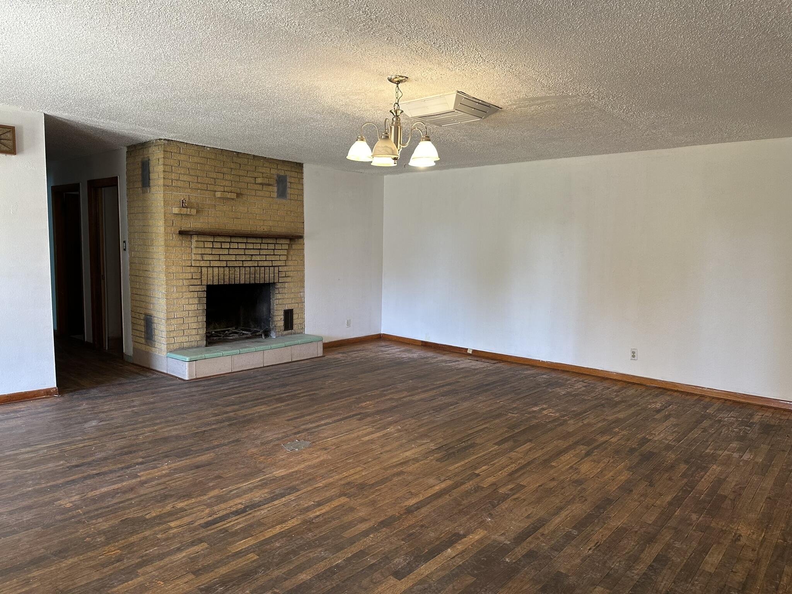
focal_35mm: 24
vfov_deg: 56.8
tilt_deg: -5.6
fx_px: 549
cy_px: 297
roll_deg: -1.1
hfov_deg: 71.6
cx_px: 396
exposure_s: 1/60
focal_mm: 6.86
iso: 125
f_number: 1.78
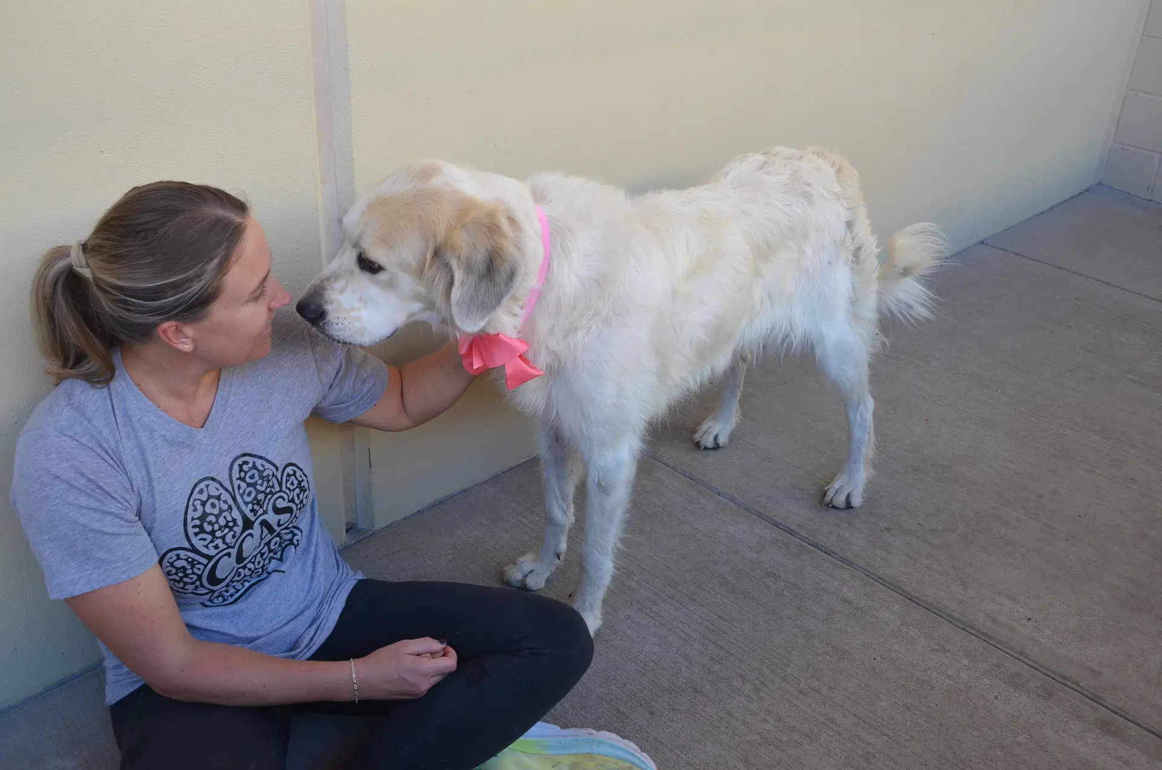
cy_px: 385
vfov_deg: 39.8
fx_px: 1063
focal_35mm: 33
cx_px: 581
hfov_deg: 57.3
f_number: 5
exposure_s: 1/100
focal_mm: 22
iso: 400
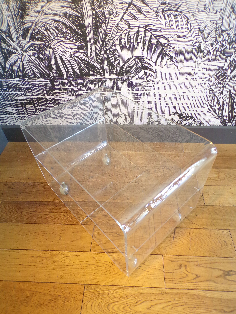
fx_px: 218
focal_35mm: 24
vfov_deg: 71.6
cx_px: 118
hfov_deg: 56.8
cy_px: 157
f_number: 3
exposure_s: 1/17
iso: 314
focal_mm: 4.3
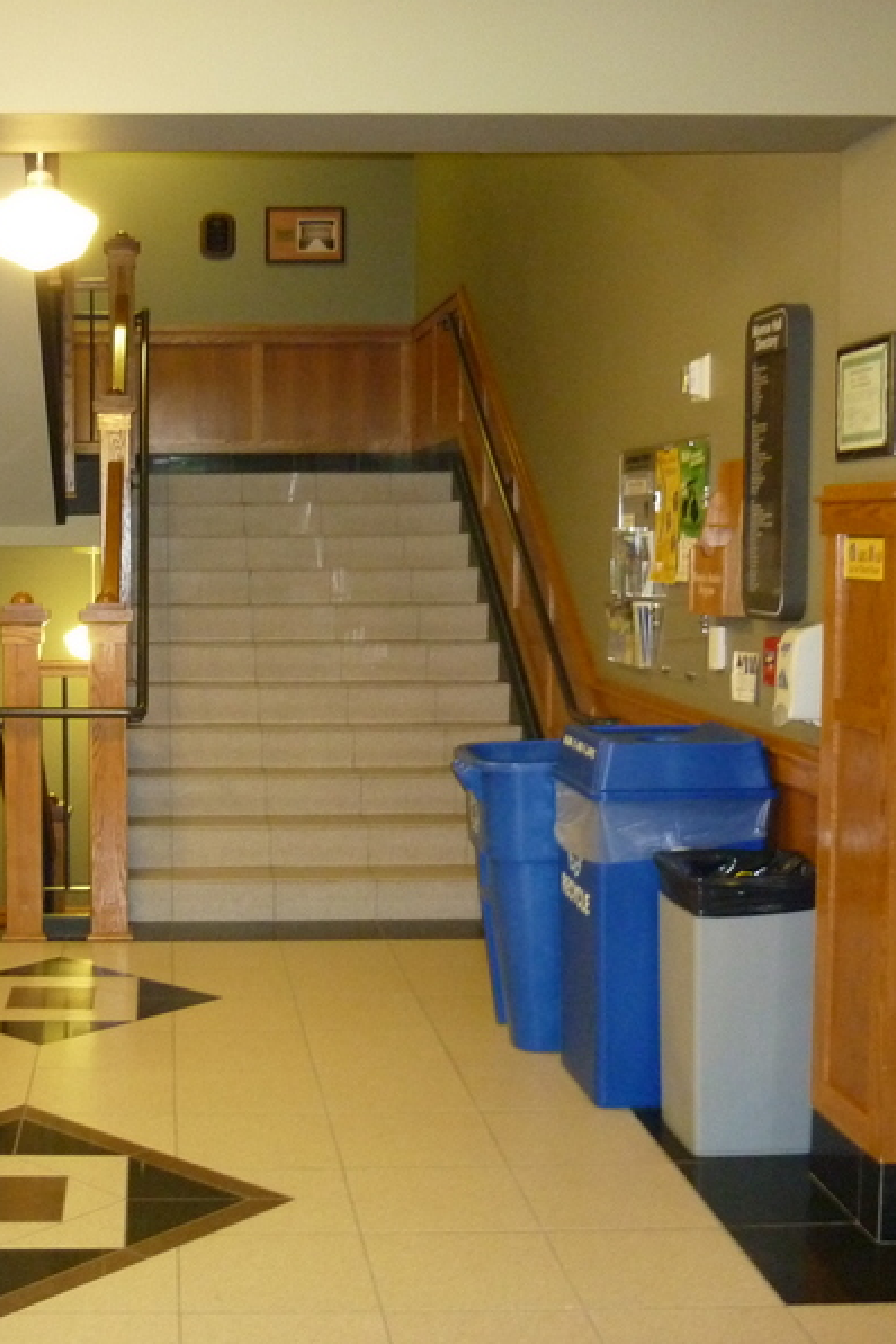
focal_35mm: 46
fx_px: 1717
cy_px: 671
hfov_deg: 28.5
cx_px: 155
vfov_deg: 42.7
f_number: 2.8
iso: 500
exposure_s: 1/30
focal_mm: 5.5
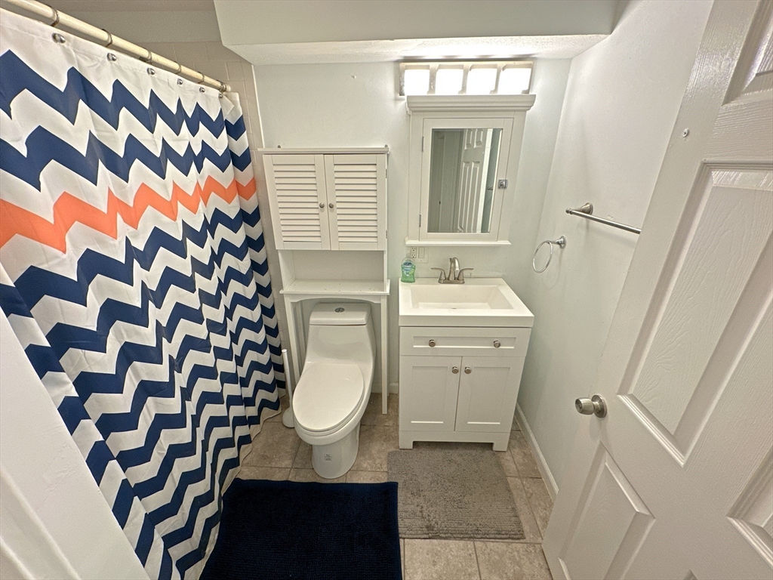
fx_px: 313
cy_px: 290
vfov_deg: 85.7
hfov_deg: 102.1
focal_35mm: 14
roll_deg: +0.4
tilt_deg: -22.4
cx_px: 386
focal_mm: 2.22
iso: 160
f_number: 2.2
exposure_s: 1/60
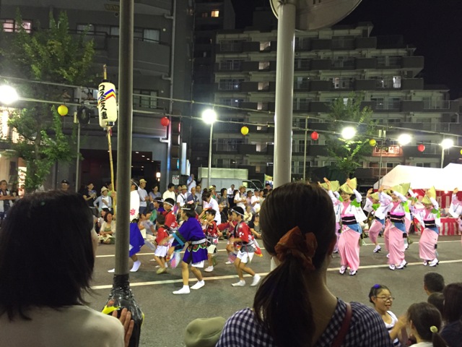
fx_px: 387
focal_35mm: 29
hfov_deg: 61.7
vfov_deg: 48.2
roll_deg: -2.9
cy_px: 174
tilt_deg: +1.3
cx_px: 231
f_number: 2.2
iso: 250
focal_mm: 4.15
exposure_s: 1/20
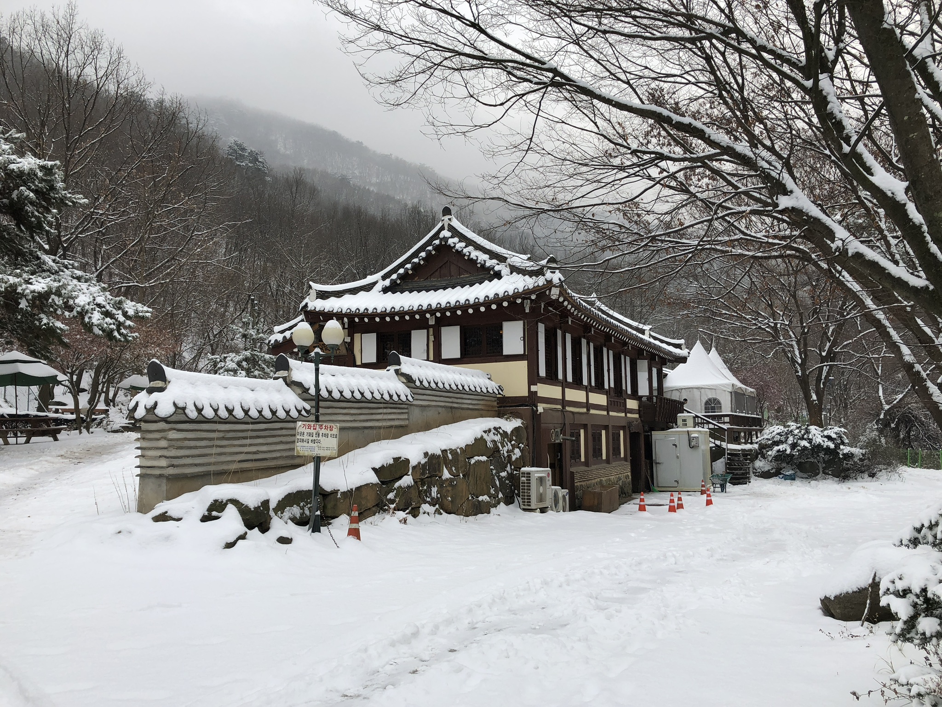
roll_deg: -0.1
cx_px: 471
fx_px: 762
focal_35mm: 28
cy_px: 354
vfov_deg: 49.7
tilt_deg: +4.9
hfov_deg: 63.4
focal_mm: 3.99
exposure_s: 1/393
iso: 20
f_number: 1.8
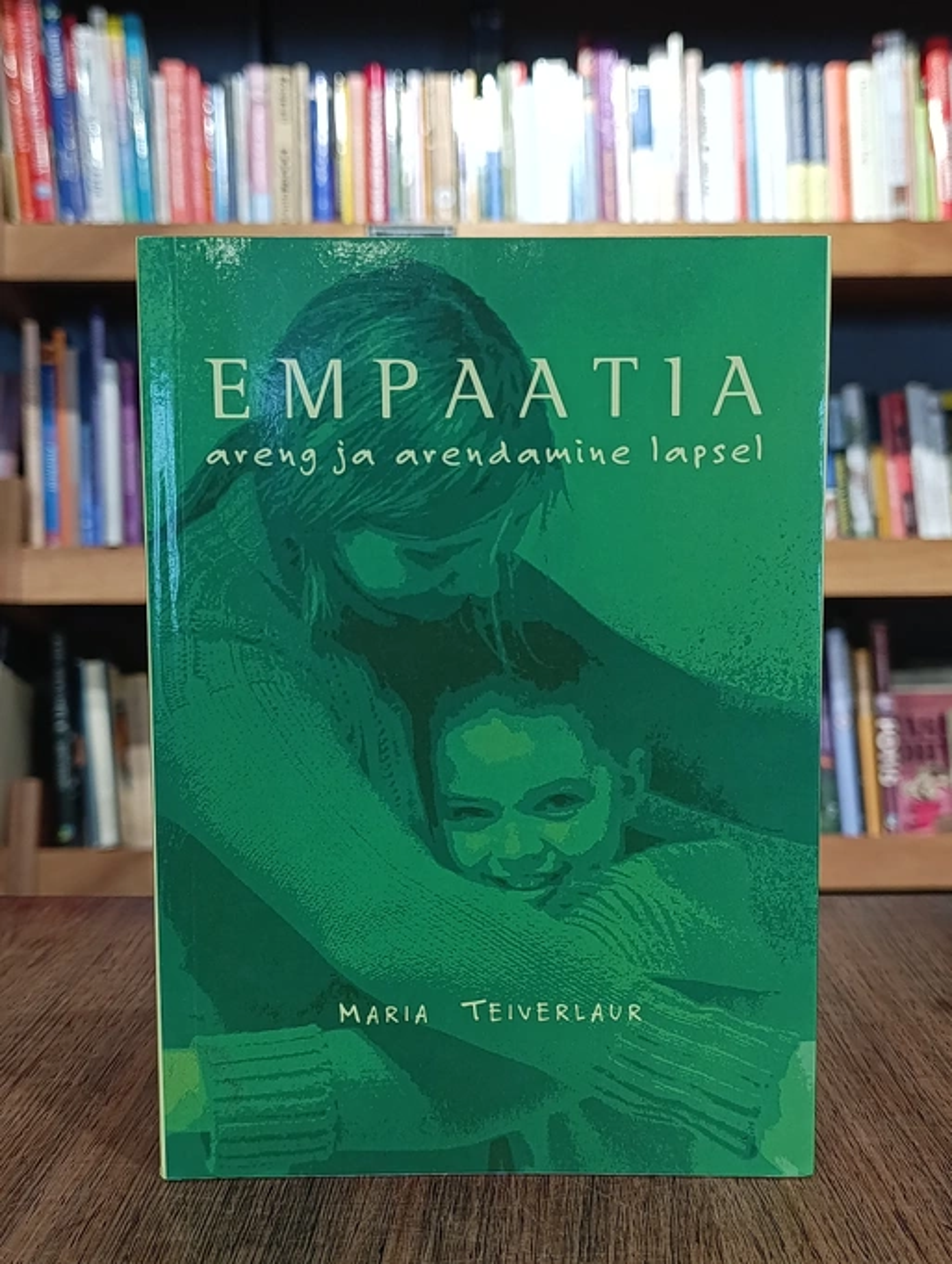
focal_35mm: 43
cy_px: 632
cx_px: 476
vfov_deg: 43.8
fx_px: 1572
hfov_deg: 33.7
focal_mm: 6.11
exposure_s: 1/100
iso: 525
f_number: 1.65
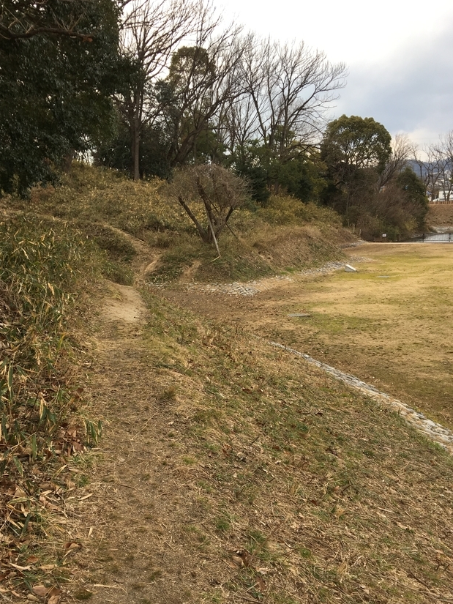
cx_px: 189
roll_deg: +2.3
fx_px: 628
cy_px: 371
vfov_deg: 50.9
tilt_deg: -13.8
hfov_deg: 39.6
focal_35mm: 36
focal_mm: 4.15
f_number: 2.2
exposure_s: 1/420
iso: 25
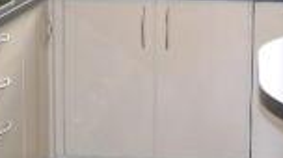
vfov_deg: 10.2
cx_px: 219
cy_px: 5
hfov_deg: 18.2
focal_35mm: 117
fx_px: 877
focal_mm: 14
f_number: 2.5
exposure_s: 1/125
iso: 640
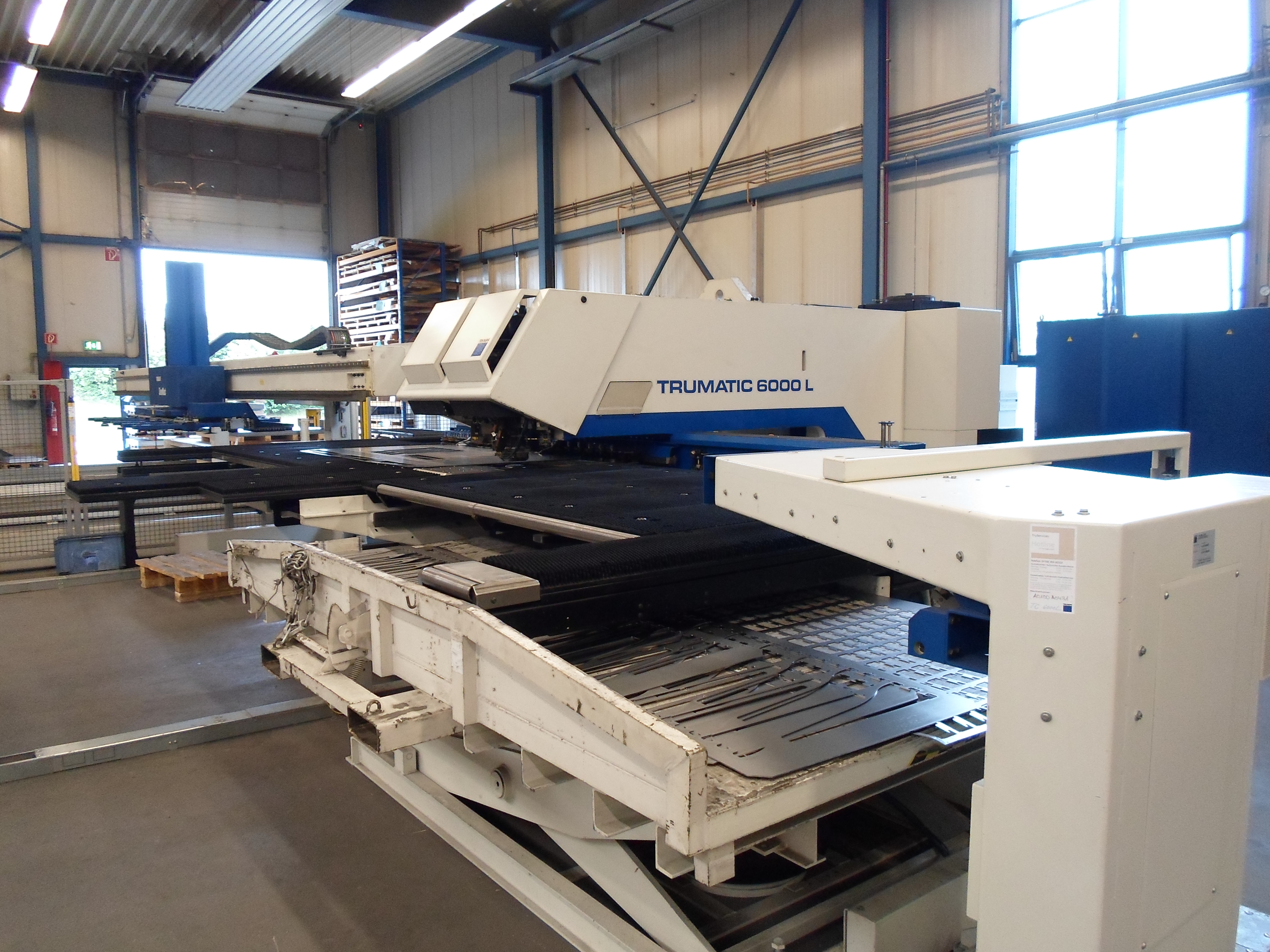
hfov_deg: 69.4
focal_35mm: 25
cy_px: 476
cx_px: 635
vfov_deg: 54.9
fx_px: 917
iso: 240
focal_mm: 4.5
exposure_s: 1/30
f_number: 2.5
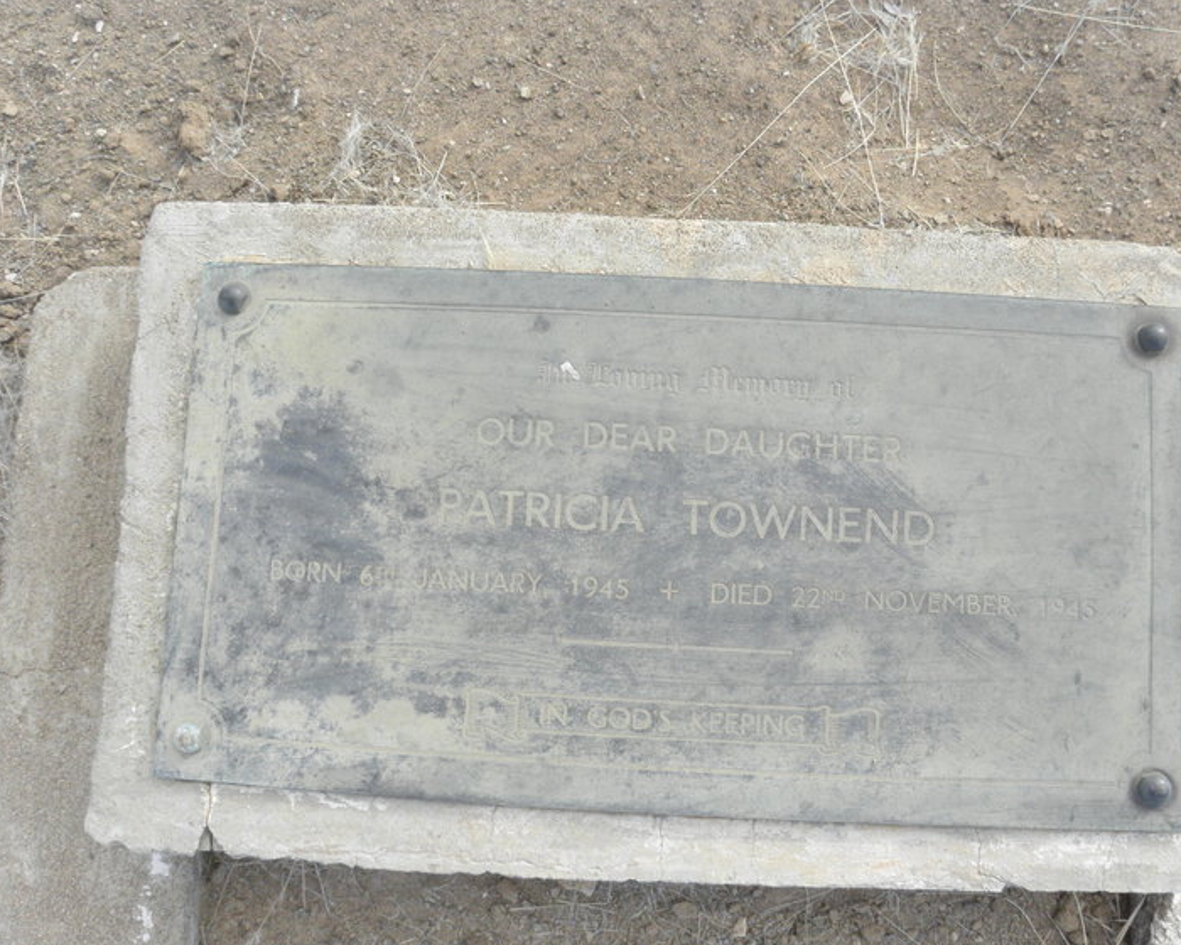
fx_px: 1014
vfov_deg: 50.0
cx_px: 629
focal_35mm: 29
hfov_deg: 60.4
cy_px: 491
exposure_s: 1/200
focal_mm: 4.6
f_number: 6.3
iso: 200
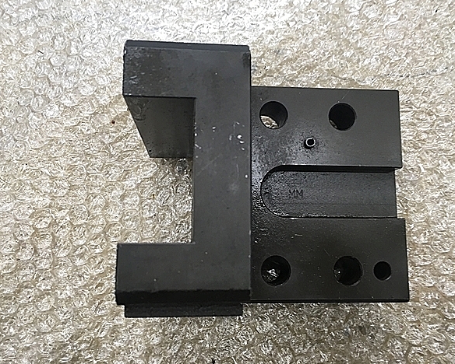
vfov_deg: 47.2
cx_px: 230
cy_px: 181
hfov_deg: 57.1
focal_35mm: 31
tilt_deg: -82.1
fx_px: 418
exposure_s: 1/30
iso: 50
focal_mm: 4.15
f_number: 2.2
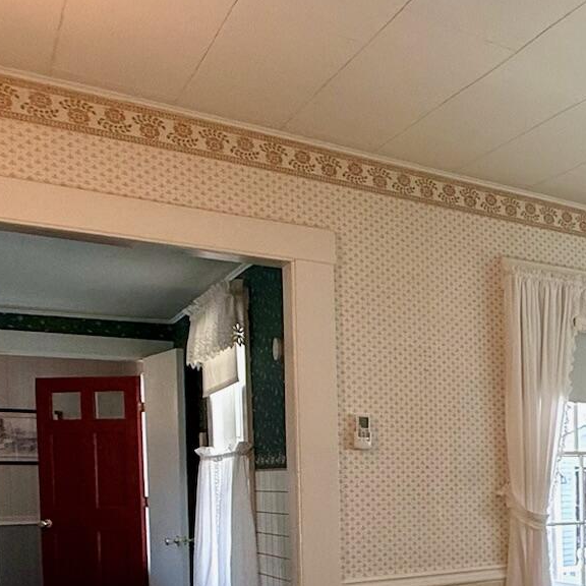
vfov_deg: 36.0
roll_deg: -0.2
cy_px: 526
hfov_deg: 26.9
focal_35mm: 44
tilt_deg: -0.8
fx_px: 843
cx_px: 883
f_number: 2.2
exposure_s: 1/120
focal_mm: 2.22
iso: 125
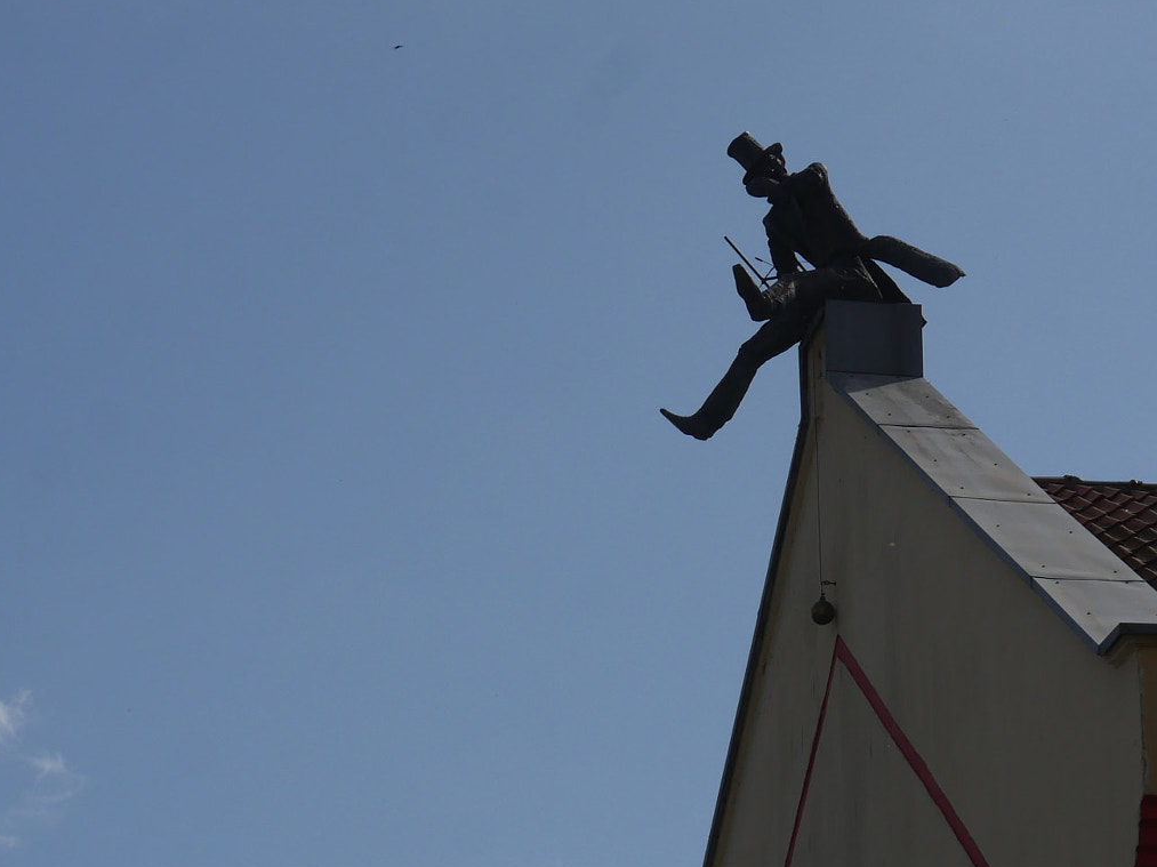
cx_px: 444
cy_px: 406
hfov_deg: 12.5
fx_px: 5279
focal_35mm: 158
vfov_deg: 9.4
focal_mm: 50
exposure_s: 1/800
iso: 200
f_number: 11
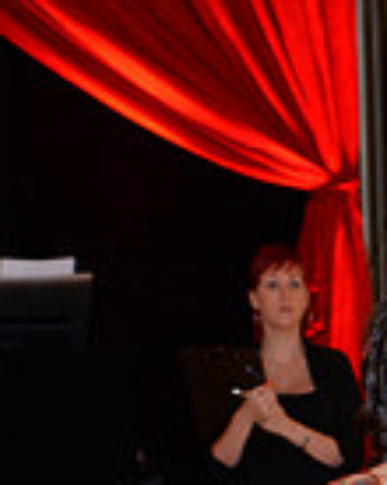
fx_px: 4405
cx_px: 452
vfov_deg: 6.2
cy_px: 689
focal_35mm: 307
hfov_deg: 5.0
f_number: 5.6
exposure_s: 1/200
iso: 1600
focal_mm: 78
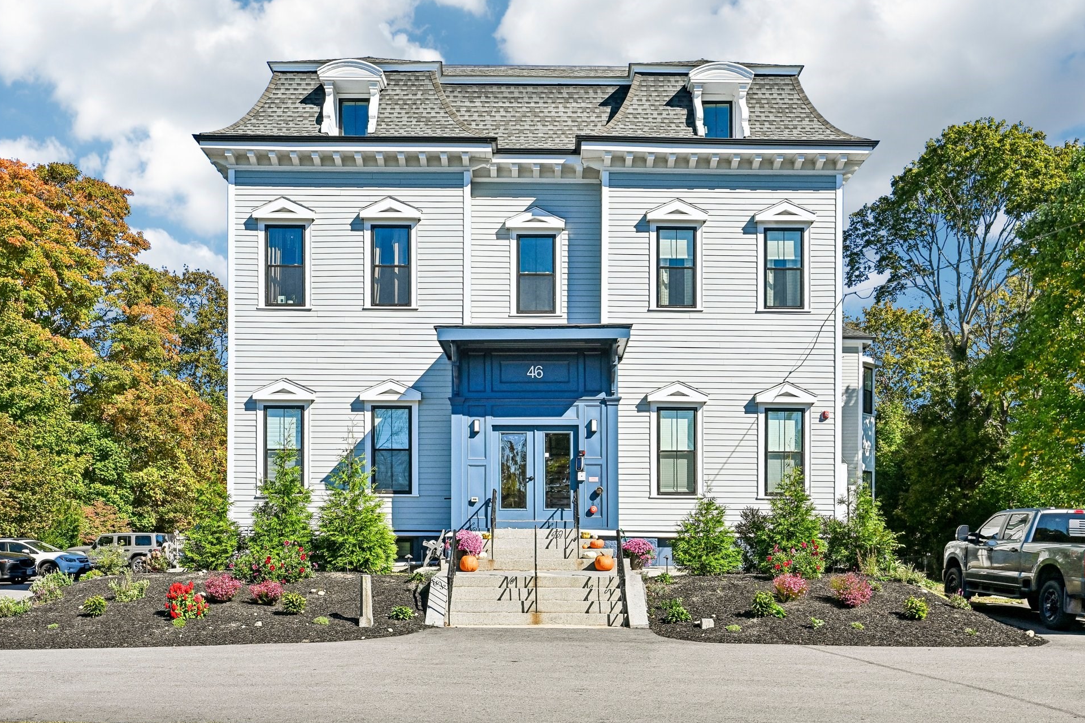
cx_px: 544
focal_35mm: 32
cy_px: 353
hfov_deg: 58.7
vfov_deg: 41.1
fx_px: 964
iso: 400
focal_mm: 30
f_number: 8
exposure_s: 1/1250
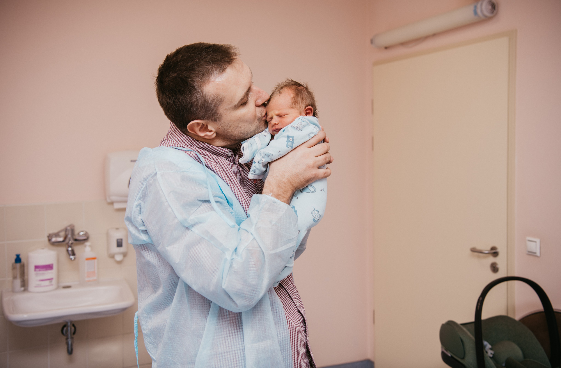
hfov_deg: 46.1
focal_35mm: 42
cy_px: 180
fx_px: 659
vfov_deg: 31.2
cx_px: 282
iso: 160
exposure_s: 1/160
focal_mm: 42
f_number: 4
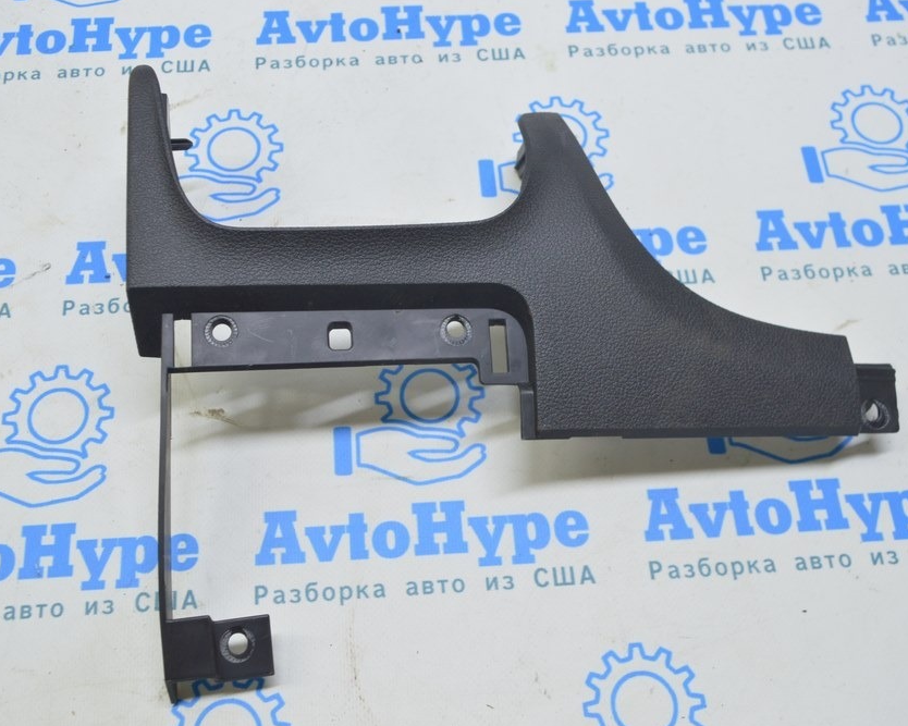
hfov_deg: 47.9
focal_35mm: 38
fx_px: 1021
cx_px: 407
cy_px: 368
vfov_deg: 39.1
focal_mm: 22
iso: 400
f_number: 5.6
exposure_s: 1/20
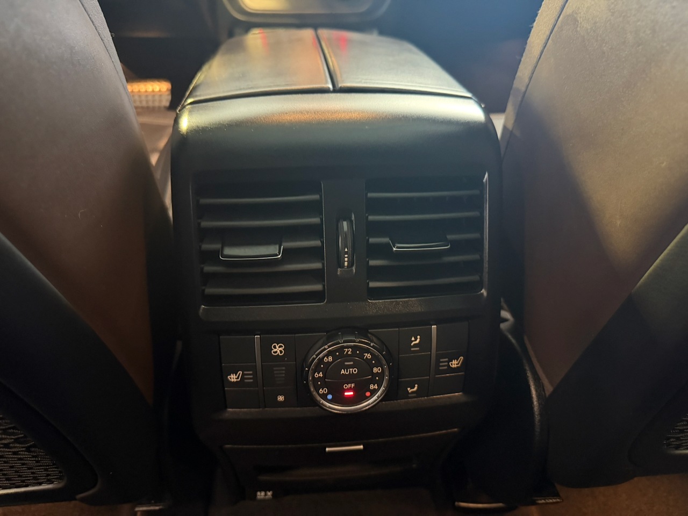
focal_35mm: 24
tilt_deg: -35.6
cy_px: 258
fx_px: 477
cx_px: 344
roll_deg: -2.2
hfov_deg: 71.6
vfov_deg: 56.8
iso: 1000
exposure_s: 1/25
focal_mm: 6.76
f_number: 1.78
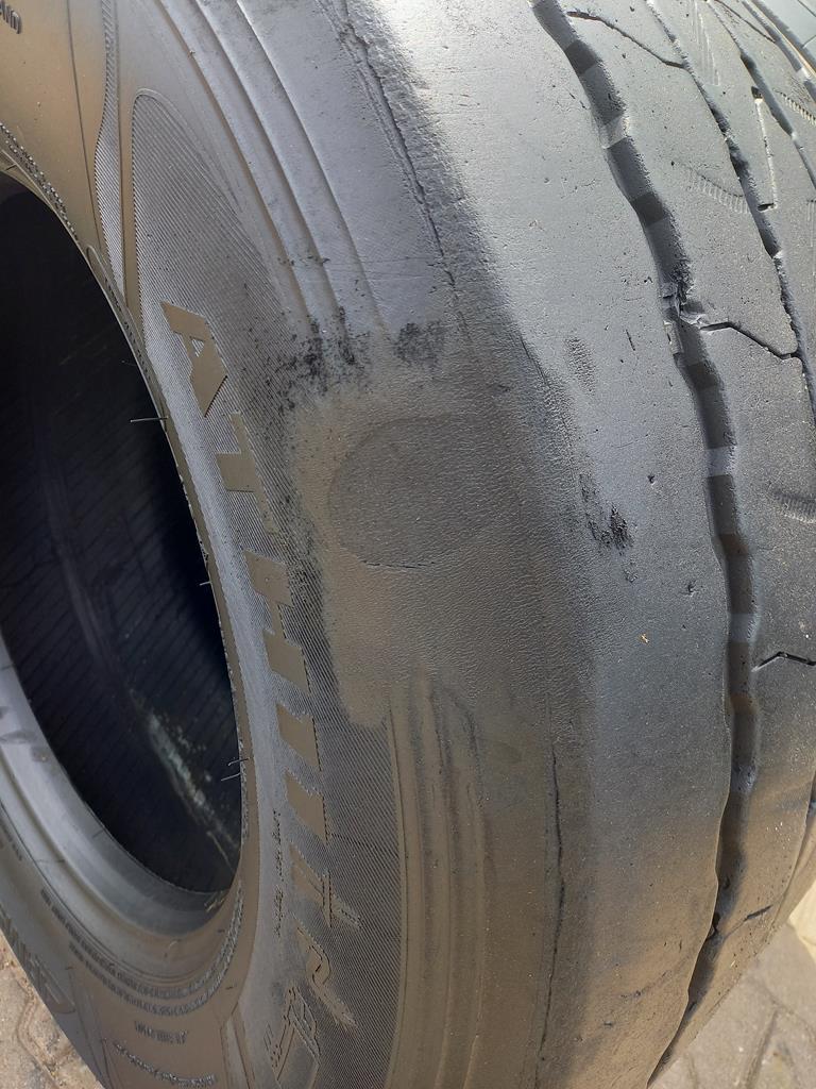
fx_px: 786
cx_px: 408
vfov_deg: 69.4
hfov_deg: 54.9
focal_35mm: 25
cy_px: 544
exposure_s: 1/162
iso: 50
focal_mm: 4.65
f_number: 1.8
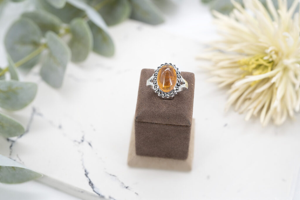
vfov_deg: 27.0
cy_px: 100
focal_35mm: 50
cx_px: 150
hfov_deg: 39.6
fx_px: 417
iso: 320
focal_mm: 50
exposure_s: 1/100
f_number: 5.6
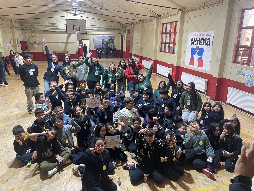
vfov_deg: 53.1
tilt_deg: -15.5
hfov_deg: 67.3
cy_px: 96
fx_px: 191
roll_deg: +0.1
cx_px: 127
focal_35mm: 26
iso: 500
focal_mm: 4.2
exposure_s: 1/50
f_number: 1.6
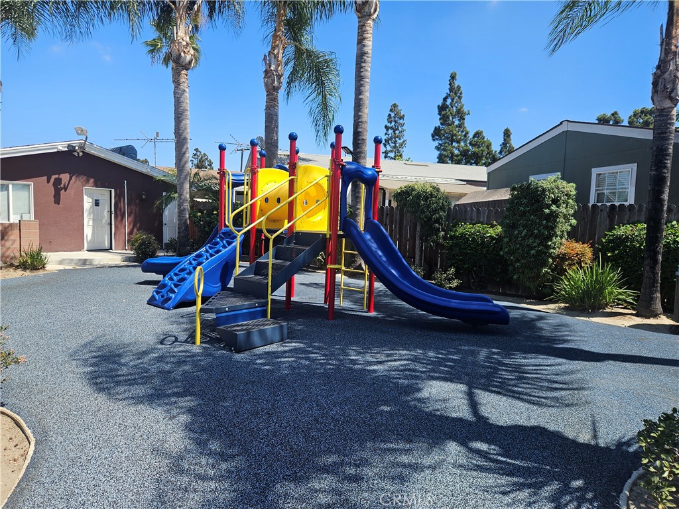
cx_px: 340
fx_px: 451
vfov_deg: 58.9
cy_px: 254
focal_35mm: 23
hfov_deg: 73.9
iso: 25
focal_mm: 5.4
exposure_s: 1/1081
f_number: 1.8
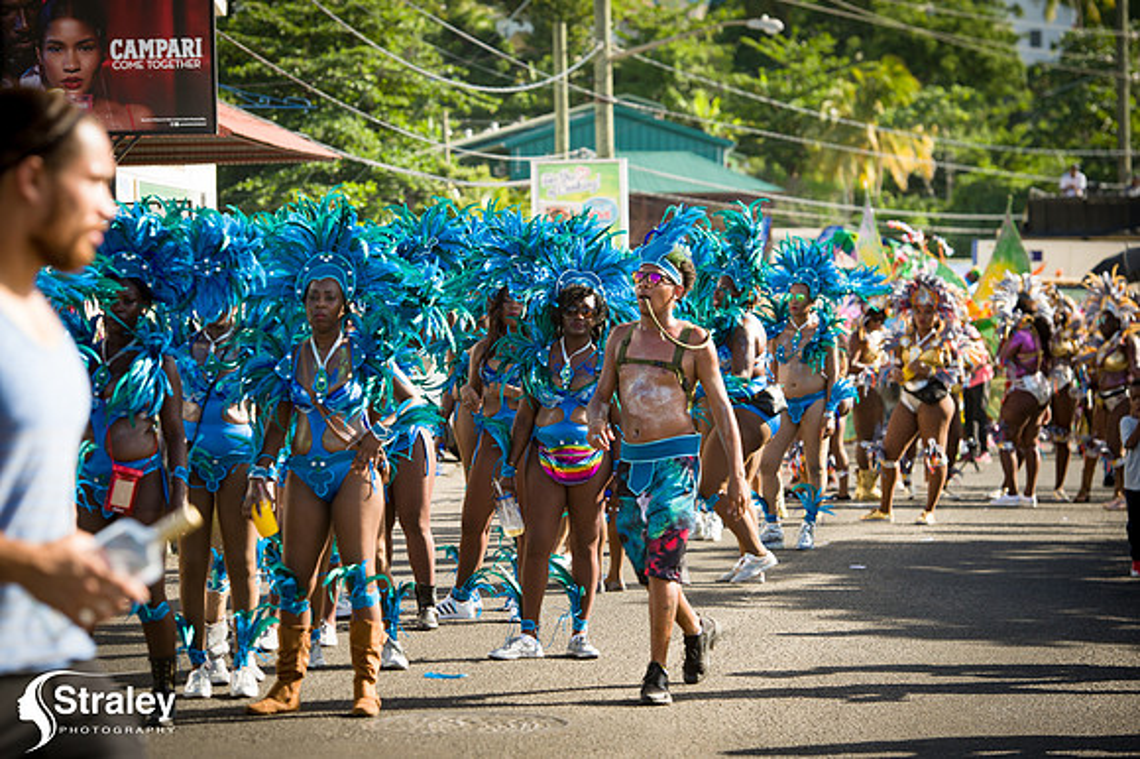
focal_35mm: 120
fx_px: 3798
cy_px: 380
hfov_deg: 17.1
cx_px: 570
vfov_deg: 11.4
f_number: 5.6
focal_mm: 120
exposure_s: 1/200
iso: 100
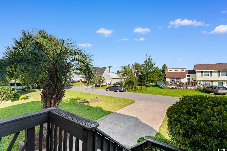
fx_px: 95
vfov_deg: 77.3
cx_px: 114
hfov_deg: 100.4
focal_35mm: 15
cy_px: 76
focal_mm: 10
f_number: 5.6
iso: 100
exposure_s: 1/125
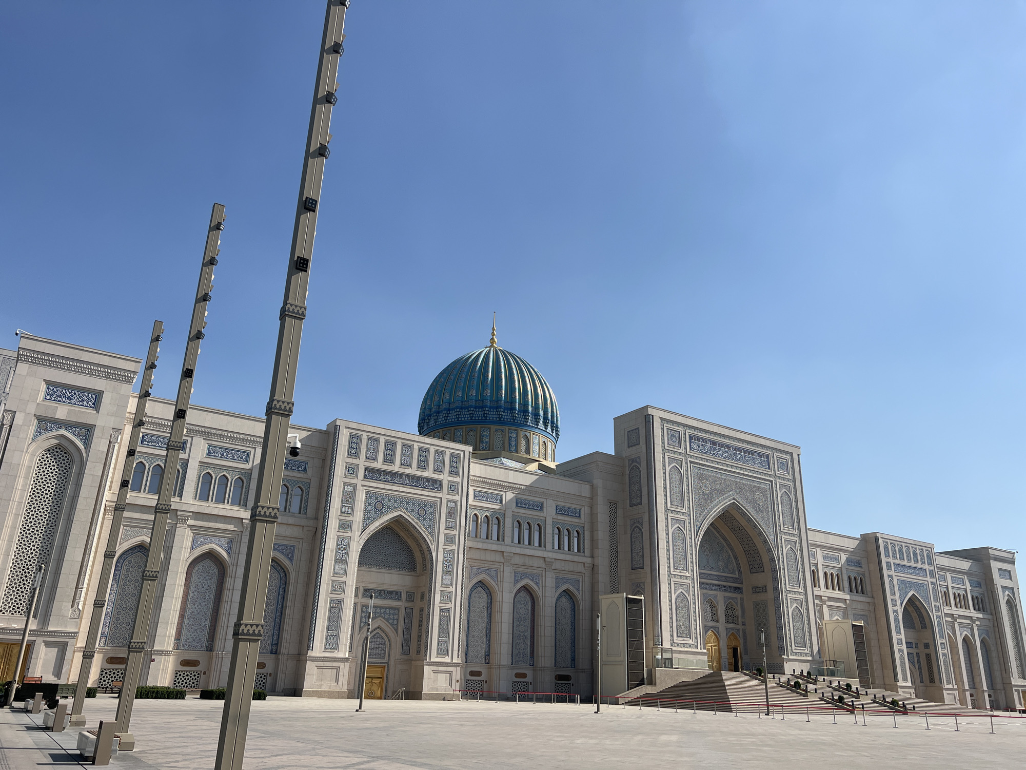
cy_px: 385
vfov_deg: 53.1
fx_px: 771
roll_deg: -2.2
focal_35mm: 26
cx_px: 513
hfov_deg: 67.3
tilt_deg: +20.4
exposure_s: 1/6993
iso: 50
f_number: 1.5
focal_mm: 5.7
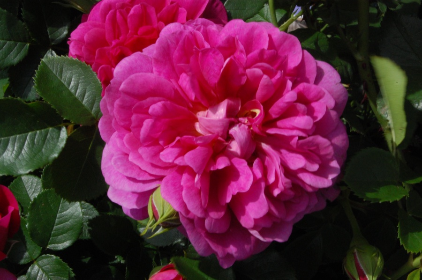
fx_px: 843
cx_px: 211
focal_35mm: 72
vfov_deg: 18.9
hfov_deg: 28.1
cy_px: 140
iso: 800
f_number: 36
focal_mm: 48
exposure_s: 1/100
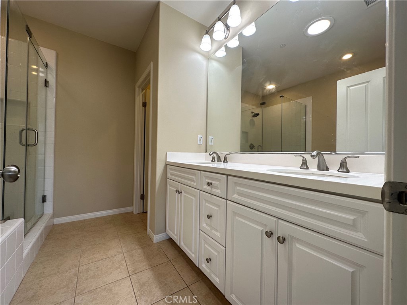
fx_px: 165
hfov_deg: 102.1
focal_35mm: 14
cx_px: 204
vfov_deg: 85.7
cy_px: 152
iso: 80
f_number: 2.2
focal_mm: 2.22
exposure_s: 1/120
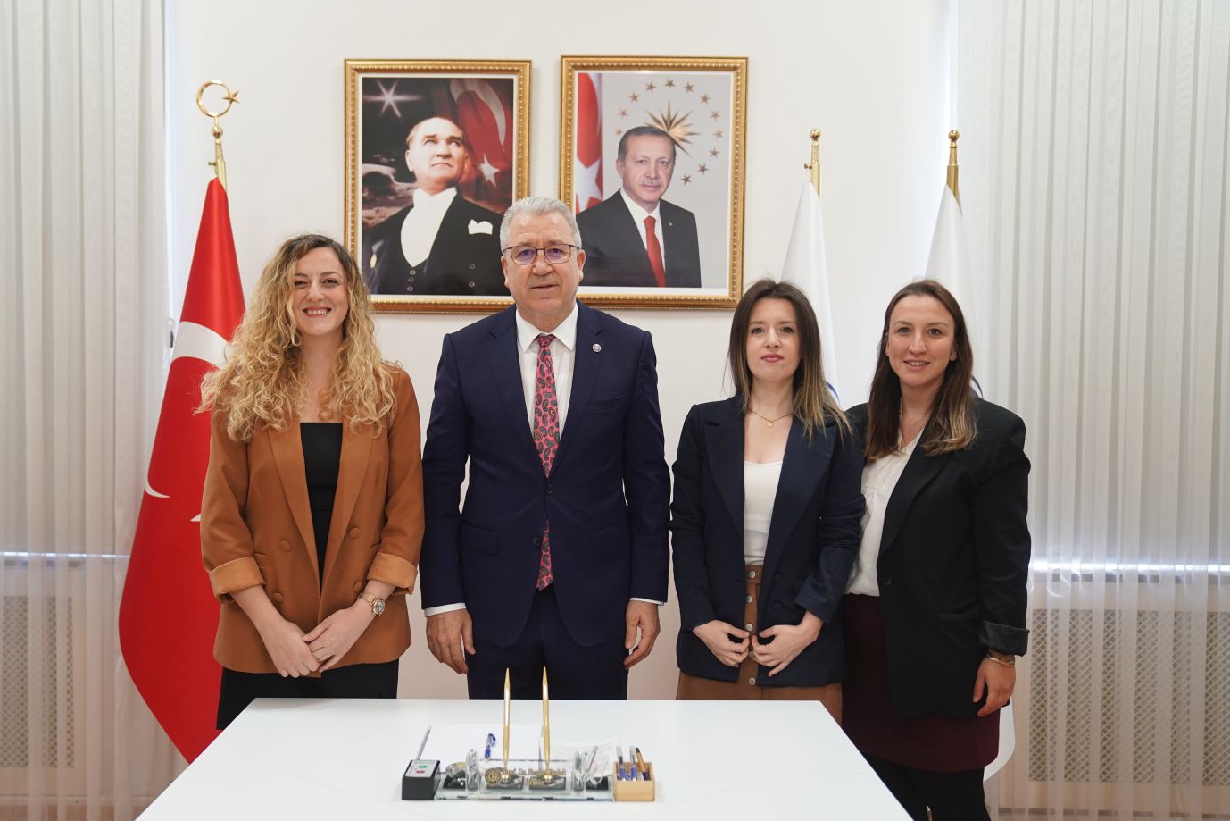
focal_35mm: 37
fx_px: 1264
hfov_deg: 51.8
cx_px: 574
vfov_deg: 35.9
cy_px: 430
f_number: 3.2
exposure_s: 1/125
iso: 1600
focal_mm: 34
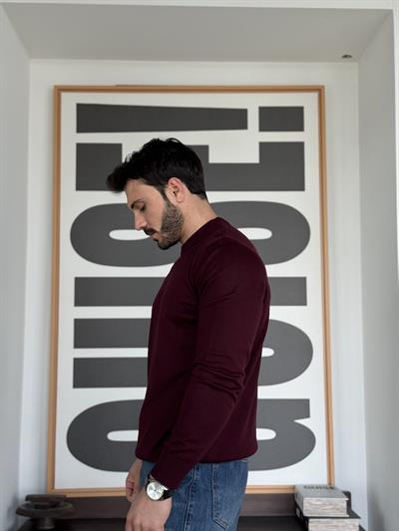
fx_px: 737
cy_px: 266
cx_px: 200
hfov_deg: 30.3
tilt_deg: +5.7
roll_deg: -0.1
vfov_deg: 39.6
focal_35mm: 48
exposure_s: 1/212
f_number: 1.78
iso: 125
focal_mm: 6.76
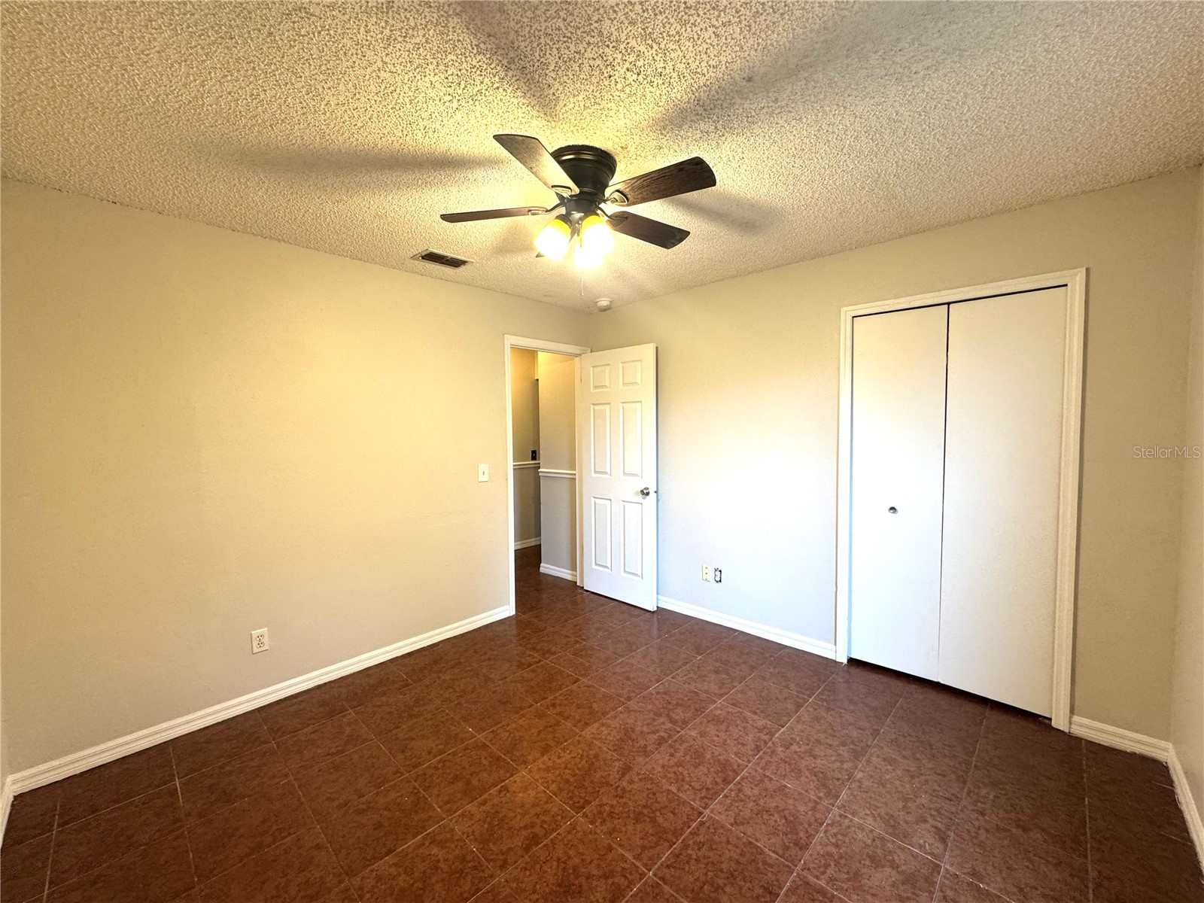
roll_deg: +0.7
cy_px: 452
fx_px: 487
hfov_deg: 102.1
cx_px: 602
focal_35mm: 14
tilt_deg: -3.2
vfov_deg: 85.7
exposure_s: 1/60
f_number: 2.2
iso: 200
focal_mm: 2.22
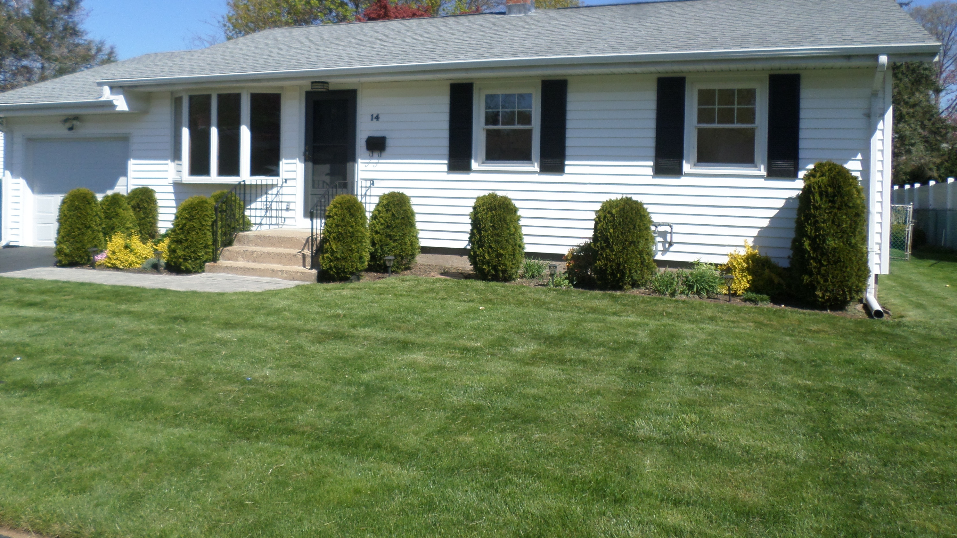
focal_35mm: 28
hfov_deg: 67.9
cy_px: 182
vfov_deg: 41.0
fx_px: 711
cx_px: 466
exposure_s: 1/1500
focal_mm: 4.5
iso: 80
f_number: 2.5
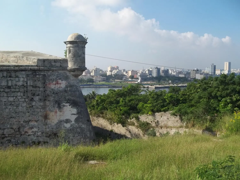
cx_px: 120
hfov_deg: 56.8
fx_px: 222
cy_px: 90
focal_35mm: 32
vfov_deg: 44.2
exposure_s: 1/125
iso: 64
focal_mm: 5.7
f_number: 8.8
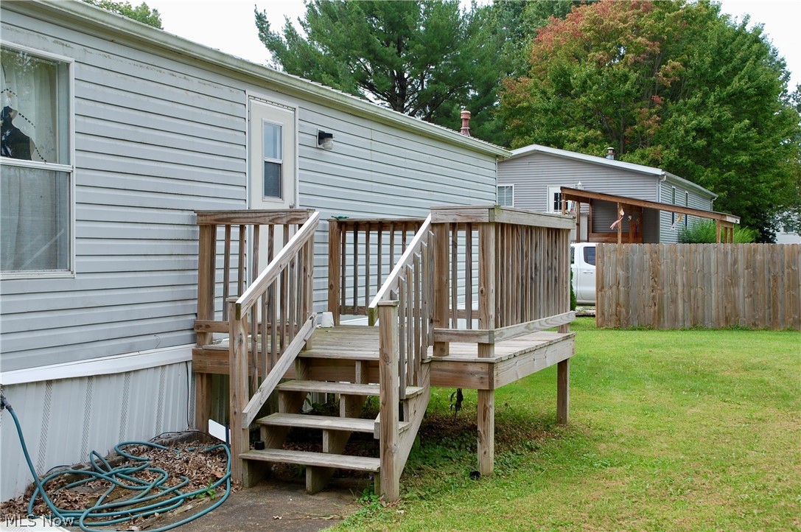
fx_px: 1033
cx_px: 400
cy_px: 266
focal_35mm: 46
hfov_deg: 42.4
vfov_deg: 28.9
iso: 200
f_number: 8
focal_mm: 31
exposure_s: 1/250
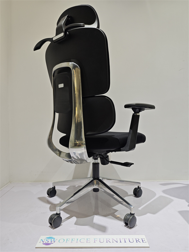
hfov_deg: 58.9
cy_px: 126
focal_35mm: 23
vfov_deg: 73.9
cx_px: 94
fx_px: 167
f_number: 1.6
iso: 100
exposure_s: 1/100
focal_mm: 6.55
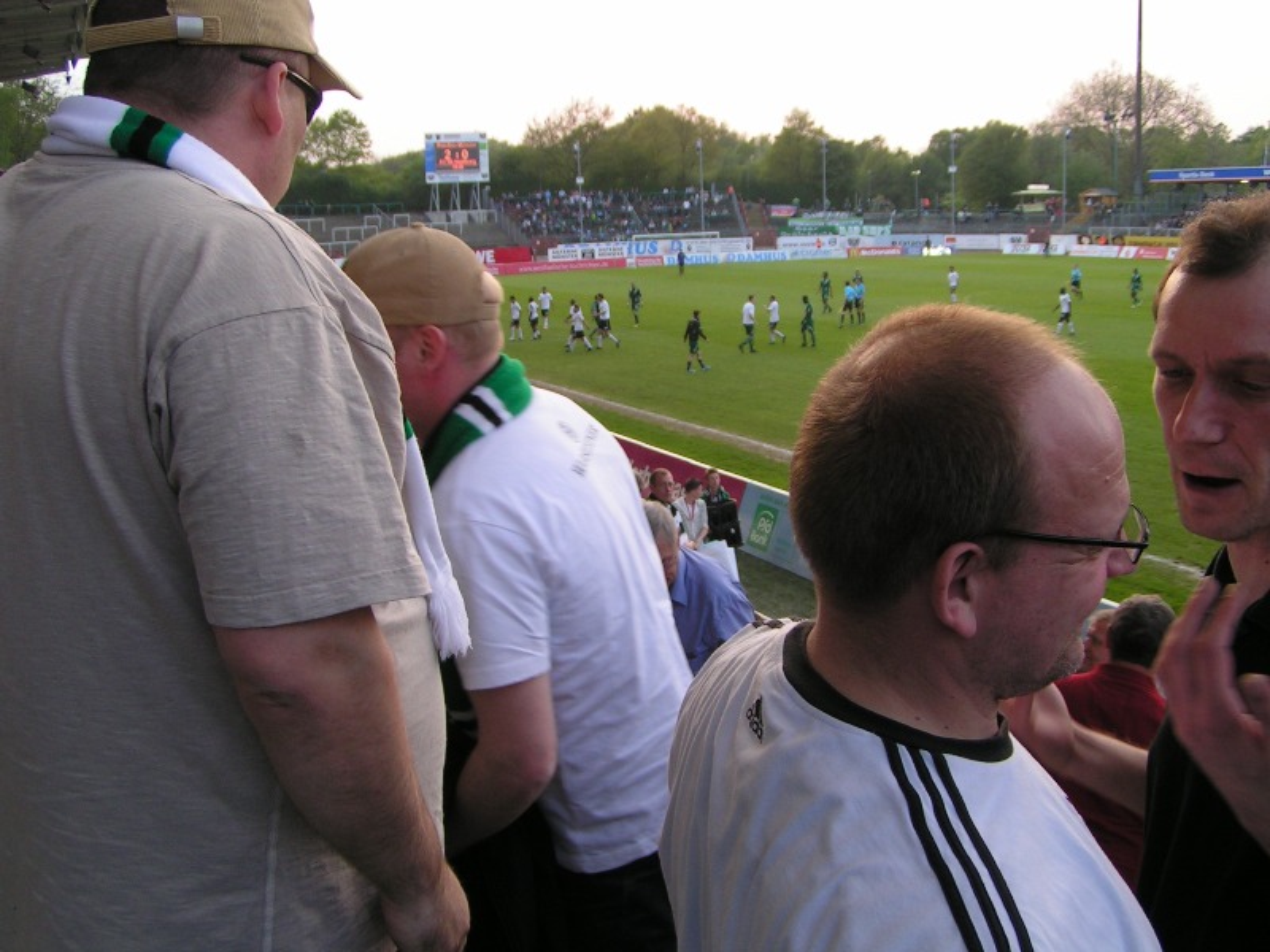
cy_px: 476
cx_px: 635
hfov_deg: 49.0
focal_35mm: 38
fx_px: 1394
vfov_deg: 37.7
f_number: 4
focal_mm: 5.8
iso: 50
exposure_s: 1/80
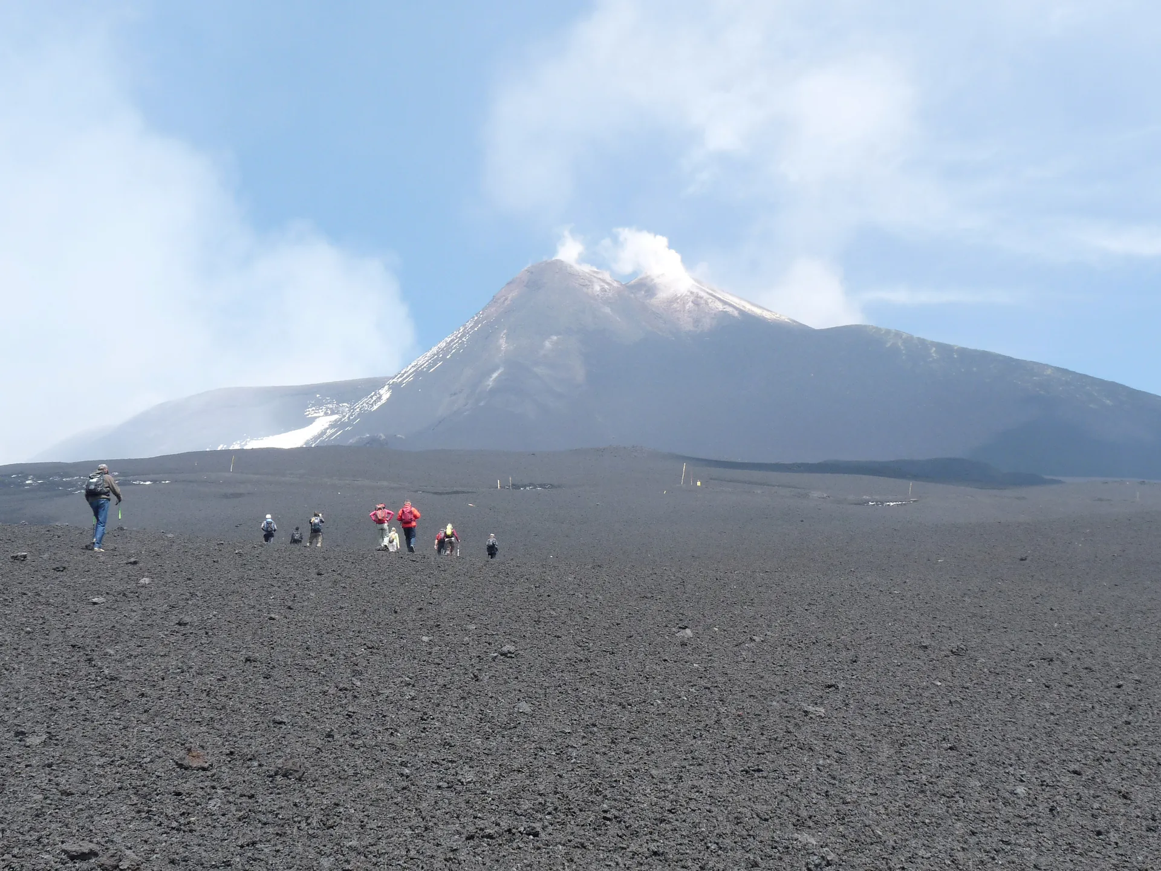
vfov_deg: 31.5
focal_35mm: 46
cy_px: 436
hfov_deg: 41.2
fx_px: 1543
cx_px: 580
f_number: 5.6
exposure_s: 1/250
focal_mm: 8.2
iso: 100
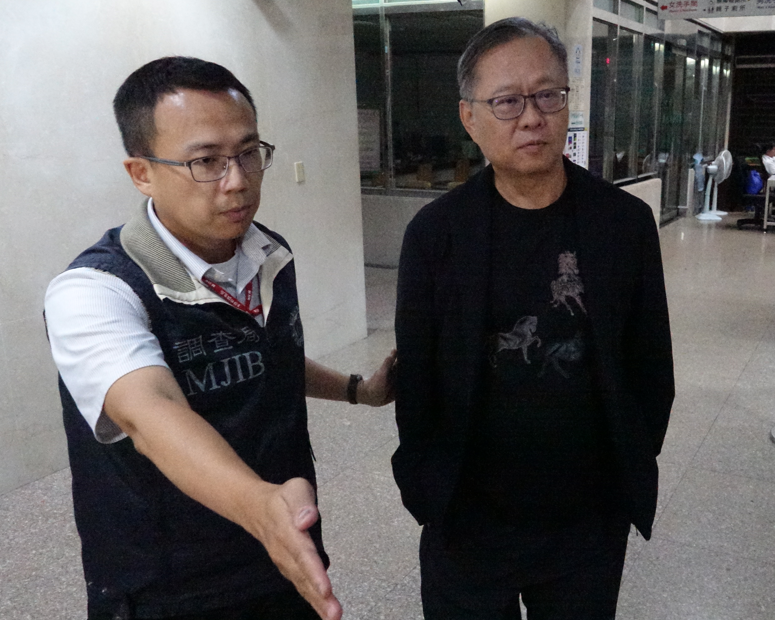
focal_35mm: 33
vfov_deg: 44.5
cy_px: 321
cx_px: 519
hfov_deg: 53.1
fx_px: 757
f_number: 4
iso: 12800
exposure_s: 1/320
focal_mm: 8.8
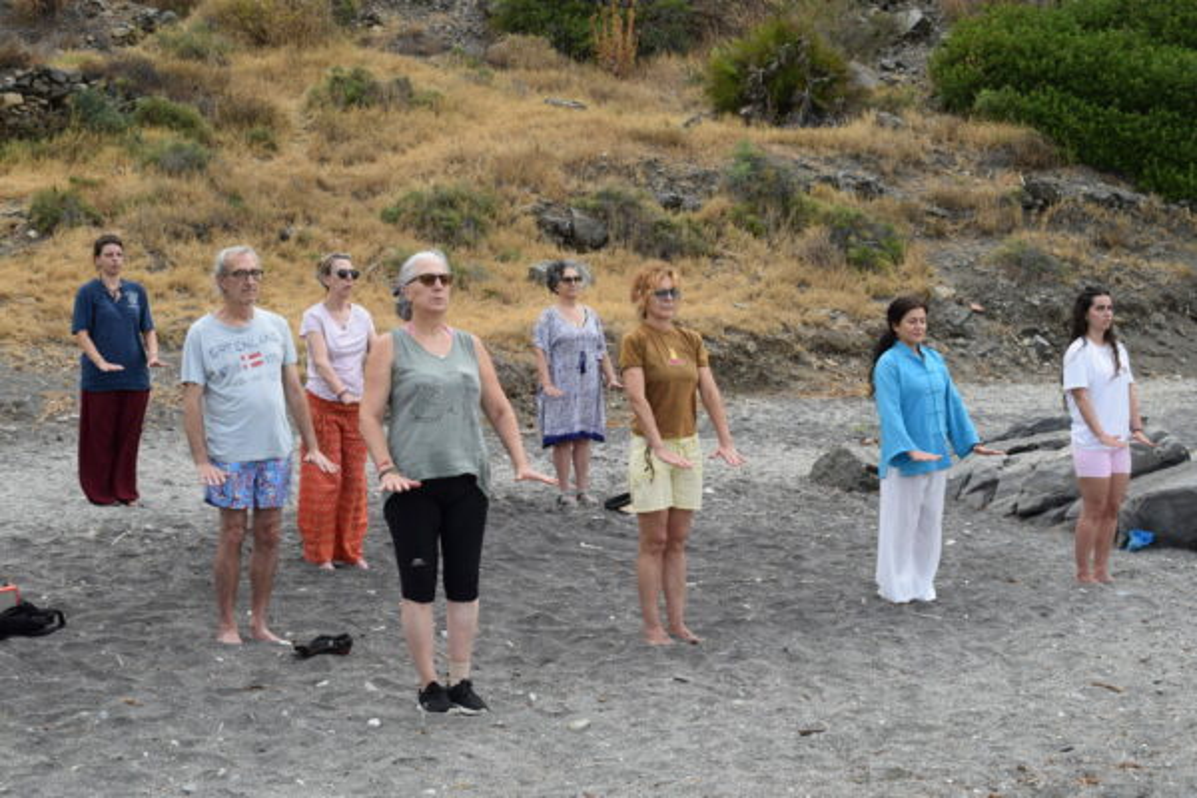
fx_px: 1995
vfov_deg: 22.6
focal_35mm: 60
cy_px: 399
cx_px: 598
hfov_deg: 33.4
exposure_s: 1/250
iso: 320
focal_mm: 40
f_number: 8
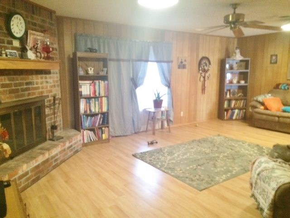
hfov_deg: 61.7
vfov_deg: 48.2
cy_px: 109
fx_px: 243
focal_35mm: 29
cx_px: 145
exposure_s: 1/17
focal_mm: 4.15
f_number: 2.2
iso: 320
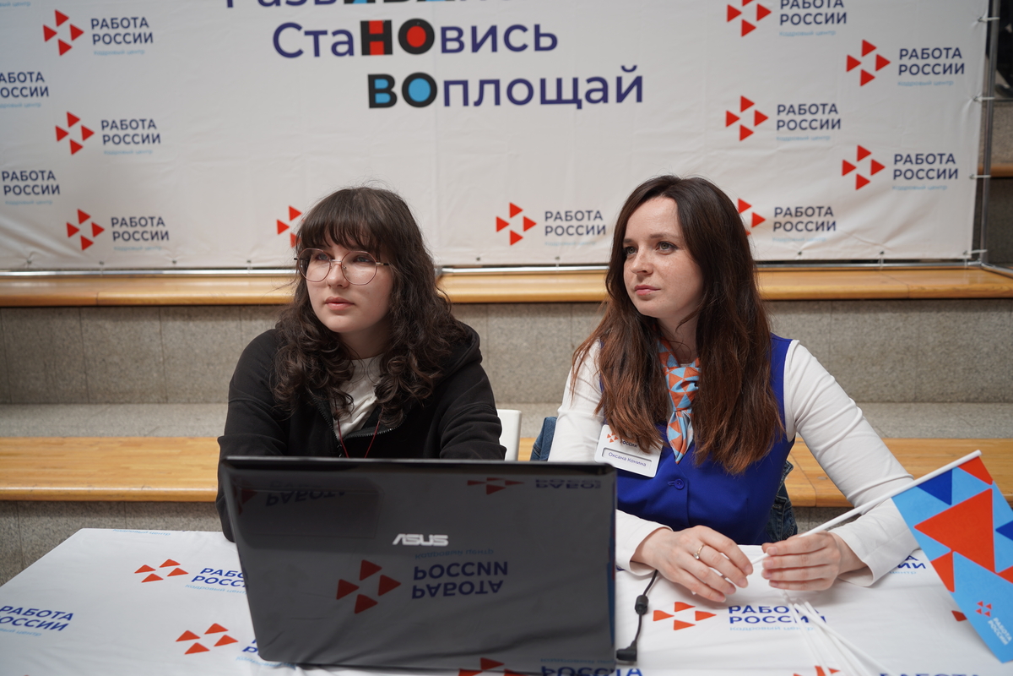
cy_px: 338
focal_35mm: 33
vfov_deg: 40.0
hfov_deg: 57.2
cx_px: 506
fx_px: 929
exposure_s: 1/200
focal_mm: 33
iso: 100
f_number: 4
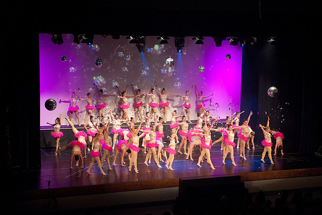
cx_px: 160
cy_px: 107
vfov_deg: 19.2
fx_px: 635
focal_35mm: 71
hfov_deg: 28.5
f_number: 4
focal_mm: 70
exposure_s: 1/200
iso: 3200
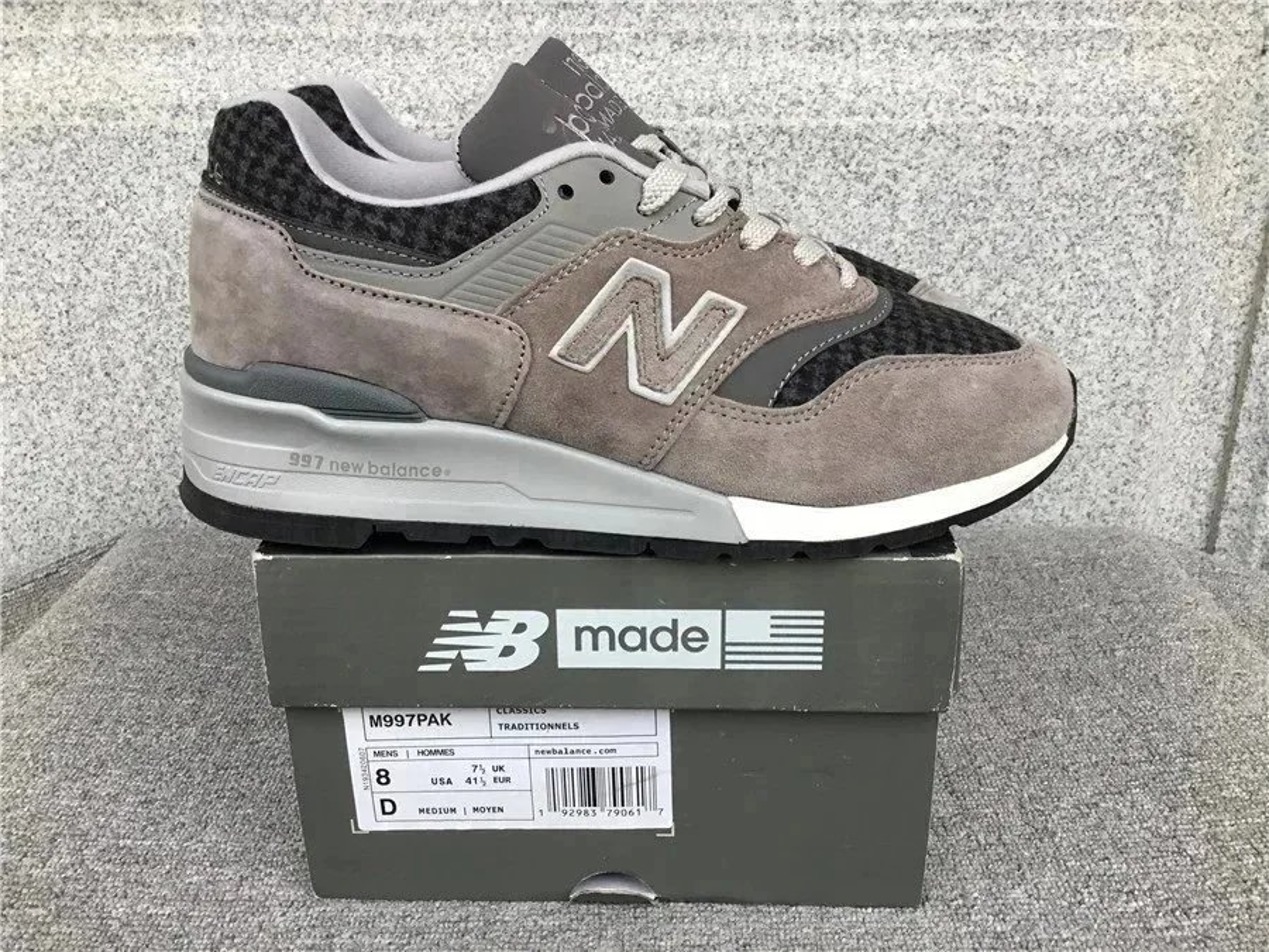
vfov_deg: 45.4
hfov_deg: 58.4
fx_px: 1136
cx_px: 634
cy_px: 476
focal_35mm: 31
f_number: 2.4
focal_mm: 3.3
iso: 32
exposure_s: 1/100
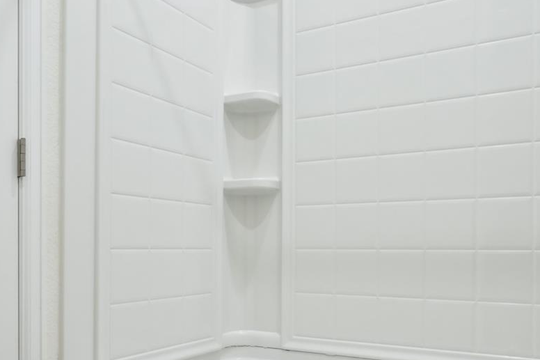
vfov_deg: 39.4
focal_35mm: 33
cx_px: 281
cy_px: 246
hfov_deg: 57.2
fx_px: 495
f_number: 11
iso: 400
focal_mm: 16
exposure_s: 1/13
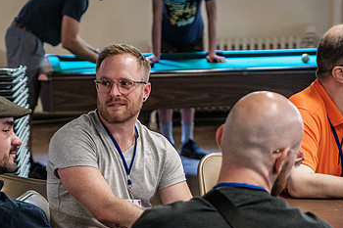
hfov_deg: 13.8
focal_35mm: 149
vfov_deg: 9.2
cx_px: 130
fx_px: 1419
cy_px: 172
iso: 2500
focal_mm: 55
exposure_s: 1/125
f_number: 2.8
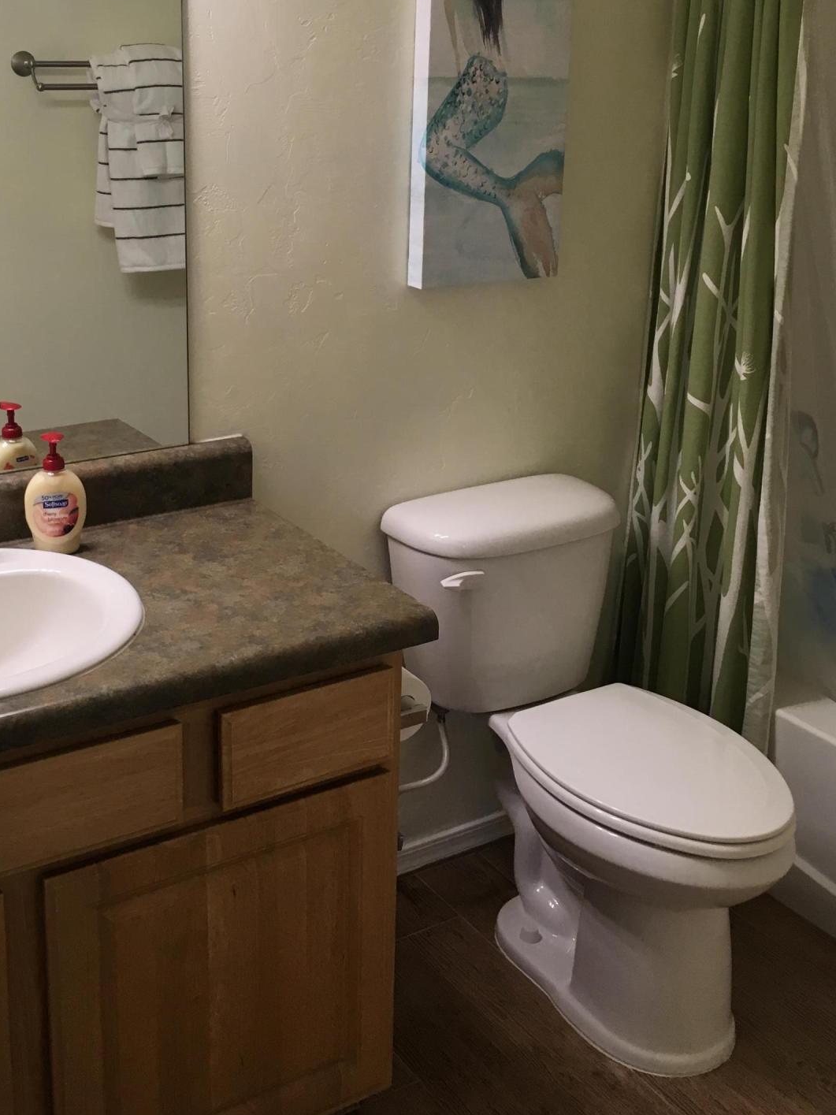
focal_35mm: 41
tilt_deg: -15.2
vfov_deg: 45.0
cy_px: 359
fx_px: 1320
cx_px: 286
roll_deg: +0.8
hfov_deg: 34.8
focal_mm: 4.15
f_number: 2.2
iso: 25
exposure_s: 1/30
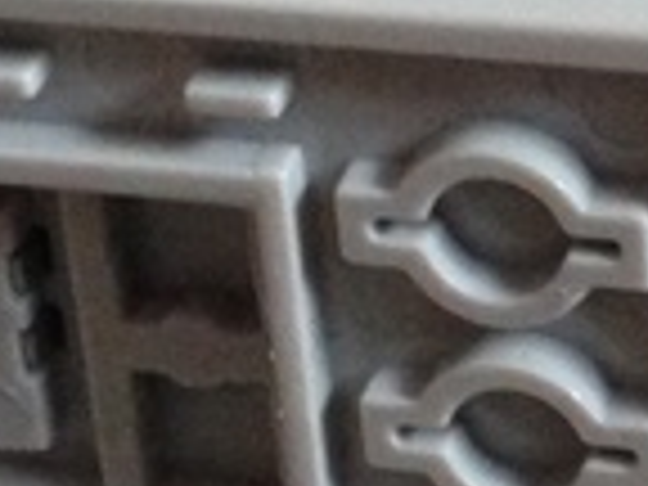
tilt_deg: -32.6
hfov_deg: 8.3
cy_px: 212
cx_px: 860
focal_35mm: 235
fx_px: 4399
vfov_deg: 6.3
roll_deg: +4.0
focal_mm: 4.12
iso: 320
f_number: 2.4
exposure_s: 1/20
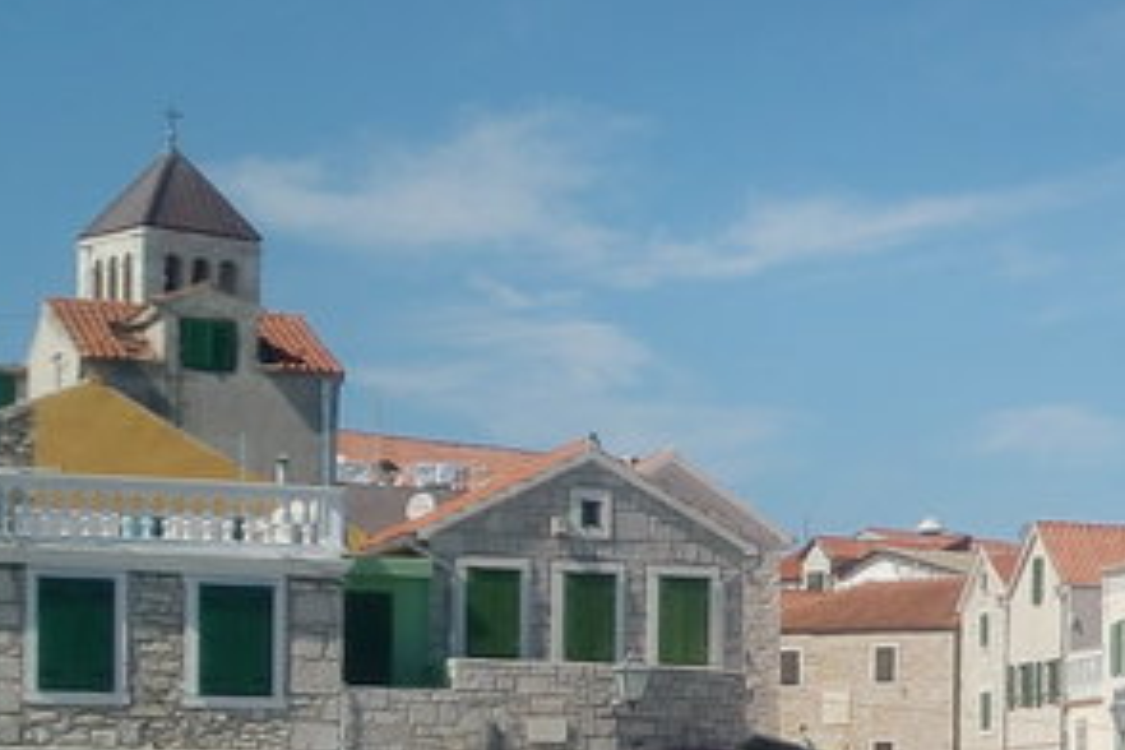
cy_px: 857
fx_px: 3843
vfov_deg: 11.0
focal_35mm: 123
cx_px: 1531
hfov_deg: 15.7
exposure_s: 1/250
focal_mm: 5.58
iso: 64
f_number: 8.4
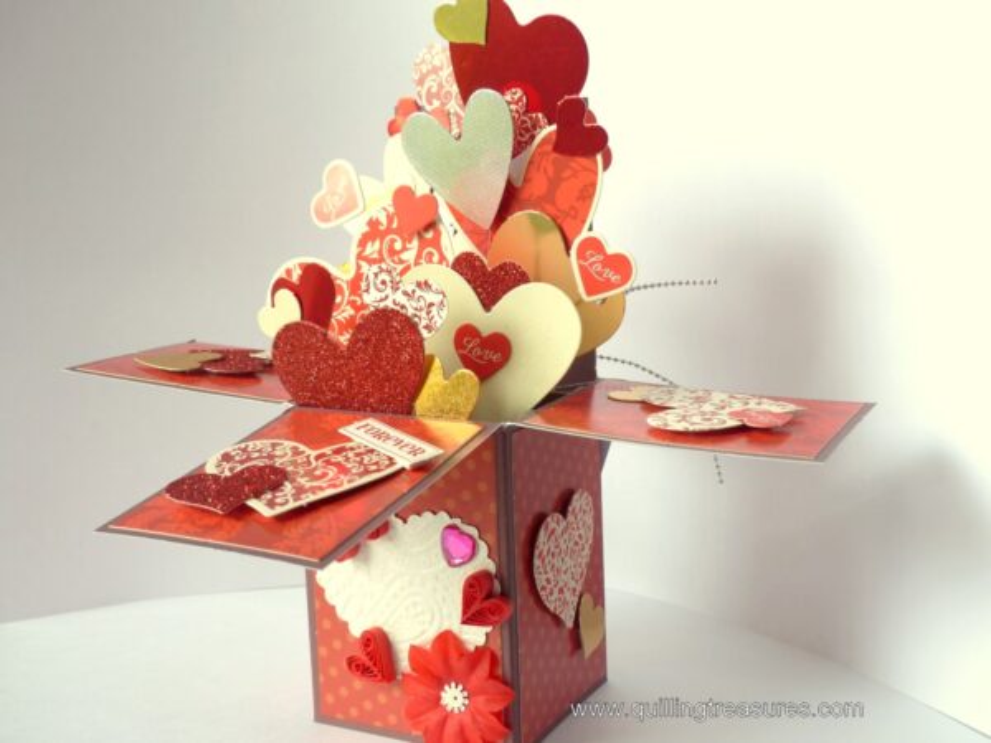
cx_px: 496
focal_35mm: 50
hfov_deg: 38.2
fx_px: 1431
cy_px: 372
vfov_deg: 29.1
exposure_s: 1/125
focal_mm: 9.1
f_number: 2.8
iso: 100
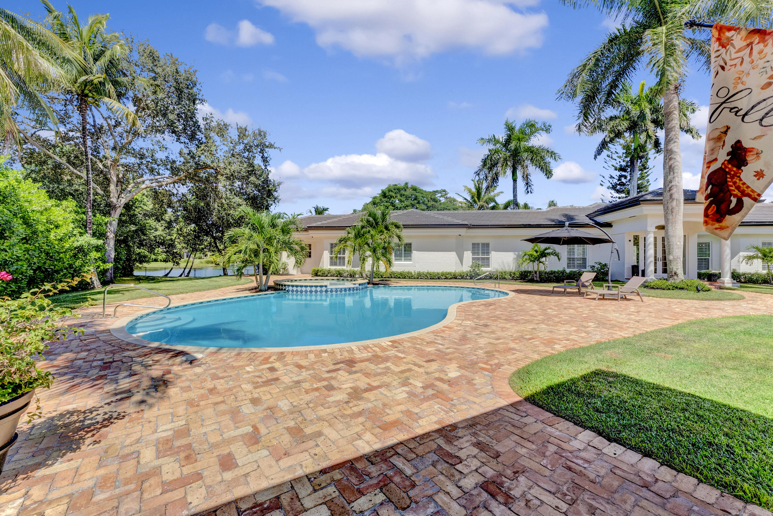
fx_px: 301
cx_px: 386
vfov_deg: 81.3
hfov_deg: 104.2
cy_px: 258
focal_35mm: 14
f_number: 11
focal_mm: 14
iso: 320
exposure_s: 1/640
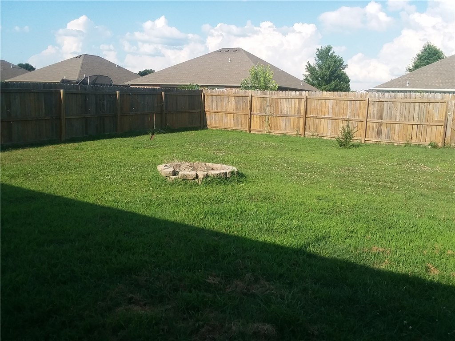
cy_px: 170
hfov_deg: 61.7
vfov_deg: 48.2
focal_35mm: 29
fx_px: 381
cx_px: 228
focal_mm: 2.47
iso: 40
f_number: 1.9
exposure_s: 1/1063
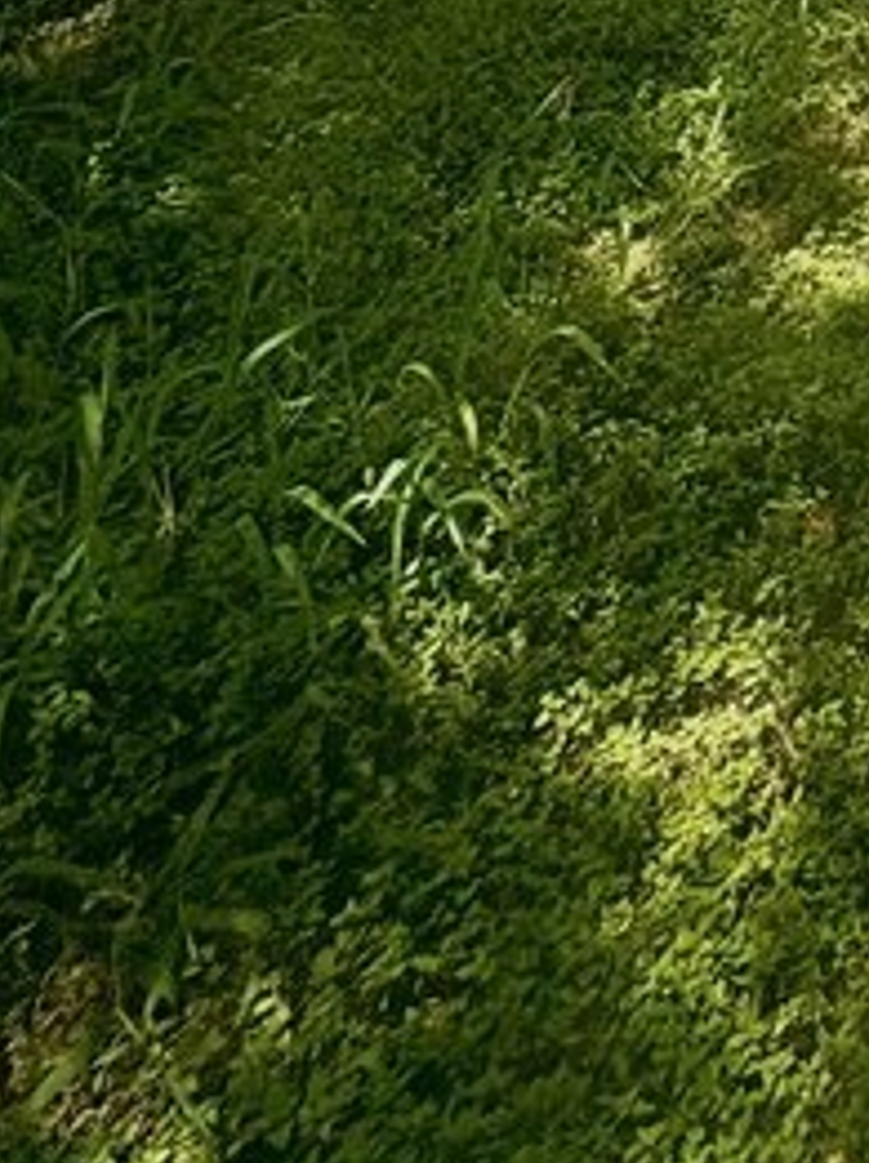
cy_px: -807
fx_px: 1845
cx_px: 1515
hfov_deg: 20.1
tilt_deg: -3.5
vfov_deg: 23.3
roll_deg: -0.4
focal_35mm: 55
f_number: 2.2
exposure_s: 1/341
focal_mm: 2.22
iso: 40
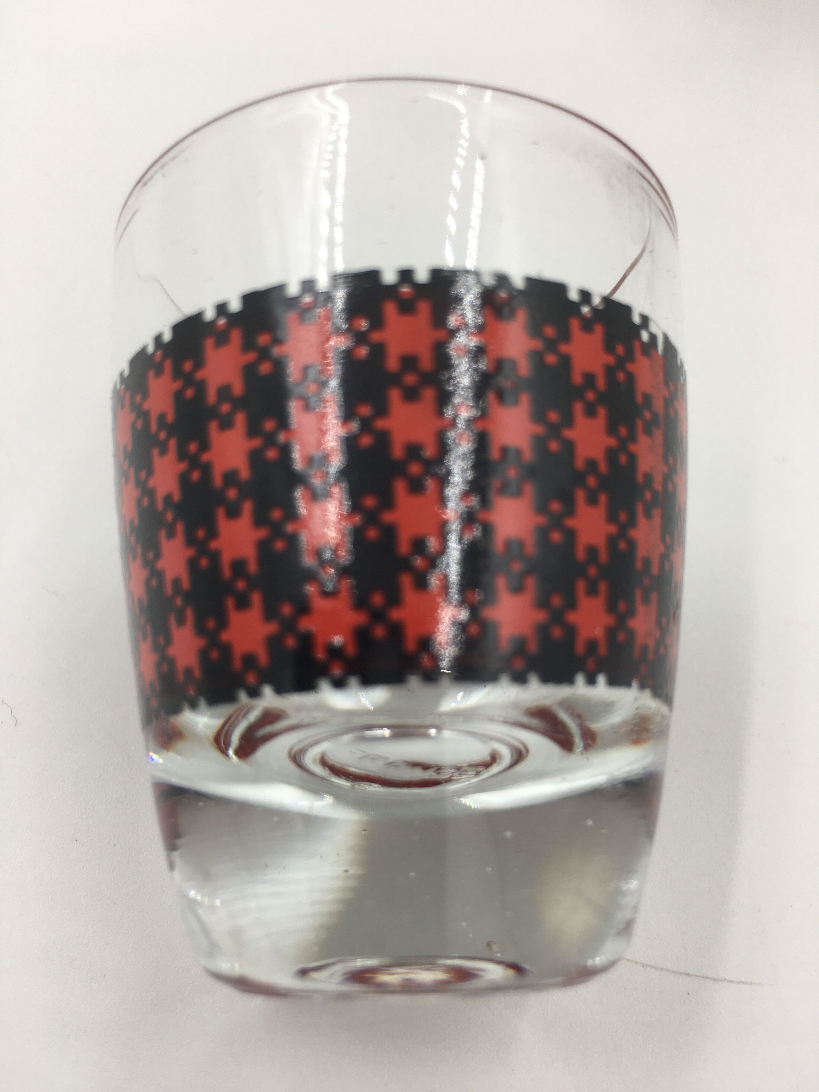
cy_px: 546
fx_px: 915
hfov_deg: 48.2
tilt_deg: -63.8
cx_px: 410
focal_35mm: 29
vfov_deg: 61.7
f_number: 2.2
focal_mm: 4.15
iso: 25
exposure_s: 1/175
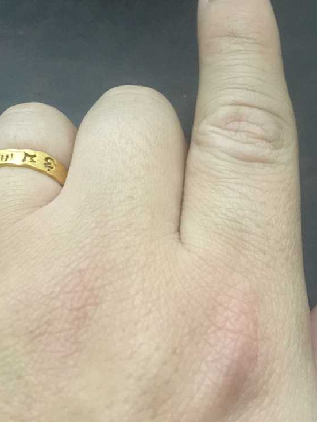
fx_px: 513
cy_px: 150
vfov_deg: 44.3
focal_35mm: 42
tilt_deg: -60.3
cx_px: 108
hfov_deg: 34.1
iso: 200
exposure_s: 1/8
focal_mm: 4.15
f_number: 2.2
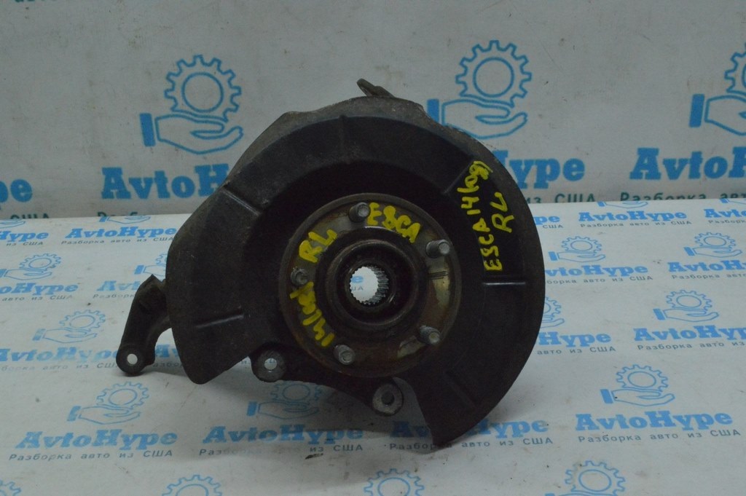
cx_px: 373
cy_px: 248
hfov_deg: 45.0
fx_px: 901
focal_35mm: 44
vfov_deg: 30.8
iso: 6400
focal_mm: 29
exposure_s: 1/50
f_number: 29
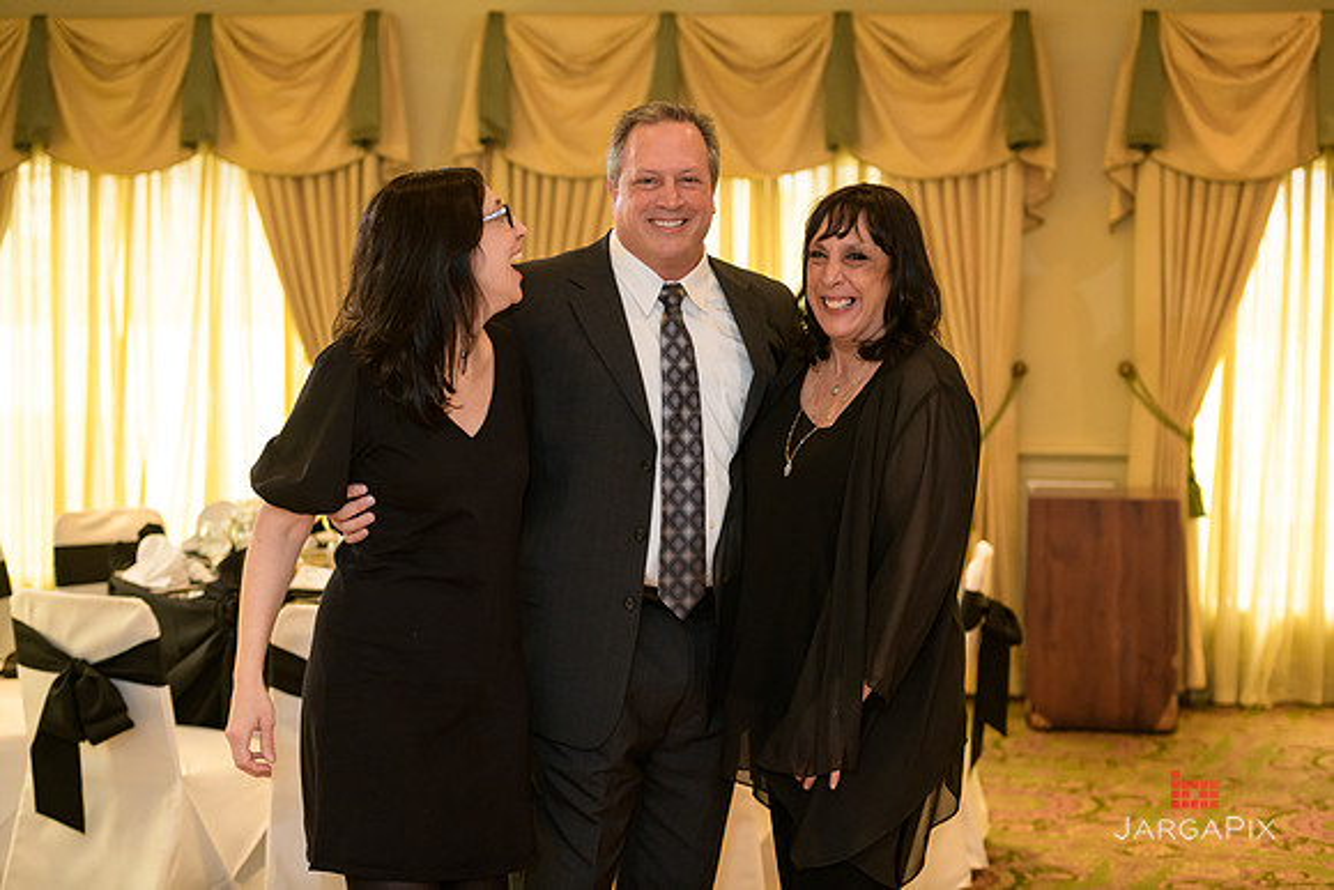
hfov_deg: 28.8
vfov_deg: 19.5
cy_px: 445
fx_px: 2594
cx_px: 667
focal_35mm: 70
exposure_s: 1/125
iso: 1600
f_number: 3.2
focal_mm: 70
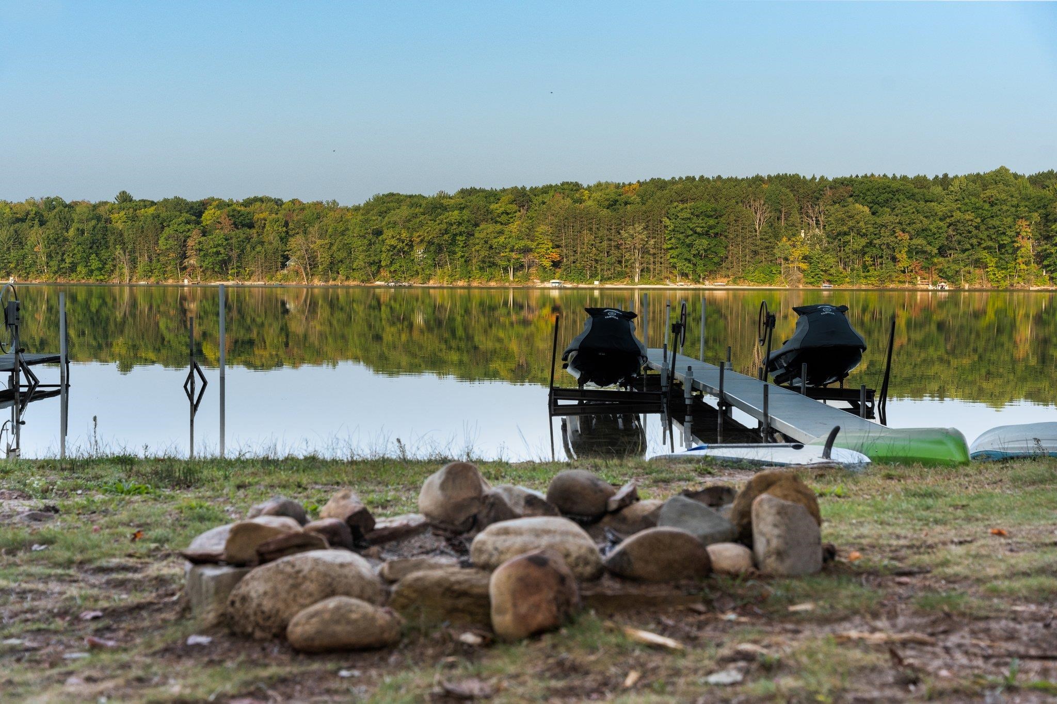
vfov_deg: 24.6
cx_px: 528
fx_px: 1618
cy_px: 352
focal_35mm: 55
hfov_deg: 36.2
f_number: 5.6
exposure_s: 1/400
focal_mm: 55.1
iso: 800
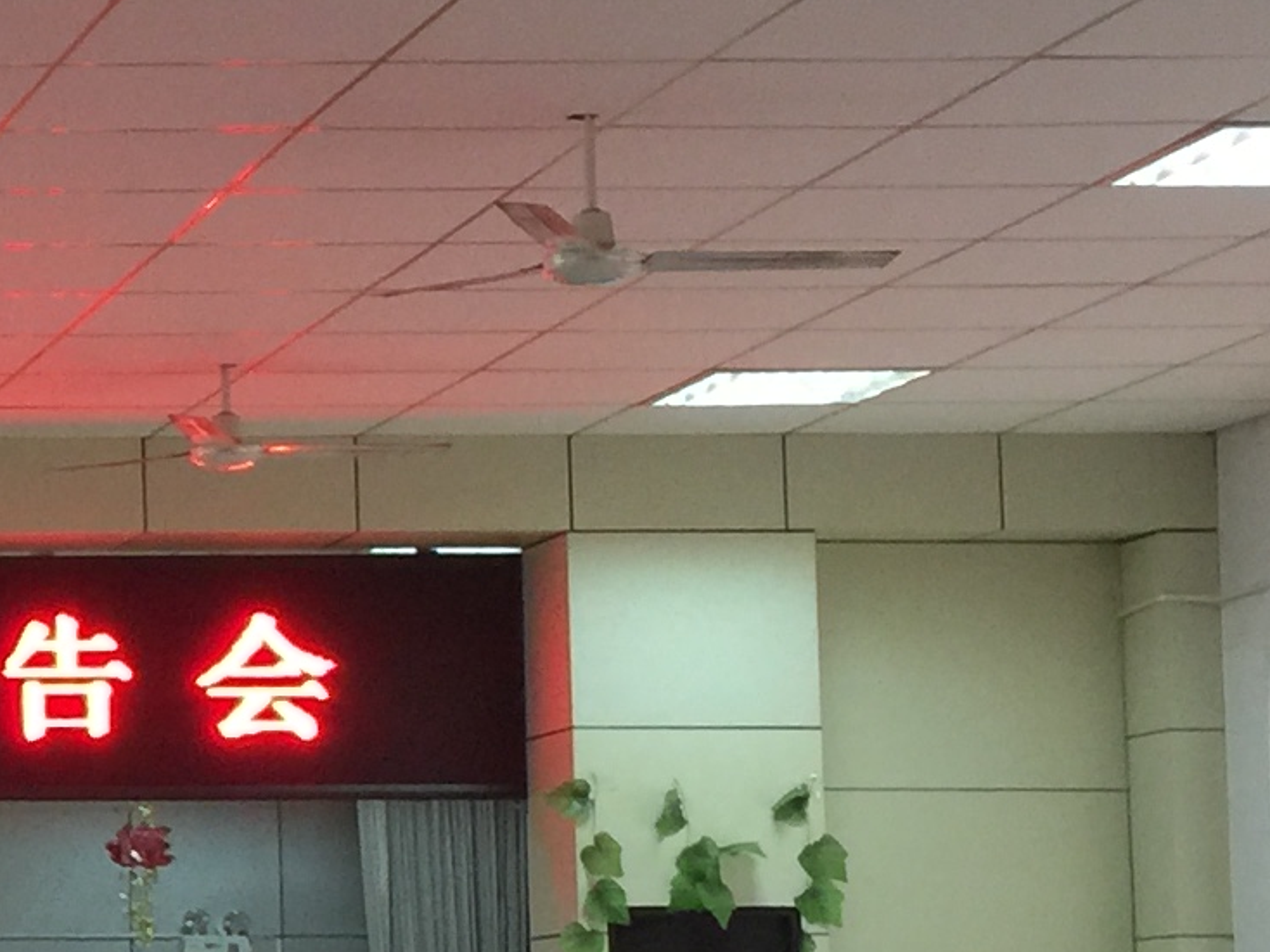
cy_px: 706
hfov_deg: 13.9
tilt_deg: +3.4
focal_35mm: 129
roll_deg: -1.1
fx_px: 4731
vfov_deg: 11.5
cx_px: -876
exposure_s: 1/15
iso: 64
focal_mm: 4.15
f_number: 2.2
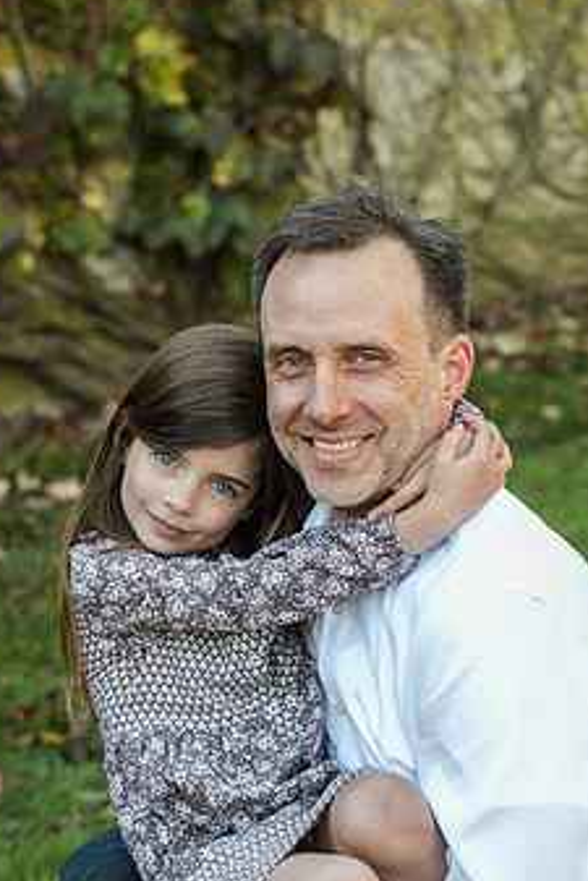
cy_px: 387
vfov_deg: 13.2
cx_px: 269
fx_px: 3793
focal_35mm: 155
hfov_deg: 8.9
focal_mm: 116
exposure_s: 1/80
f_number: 7.1
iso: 500
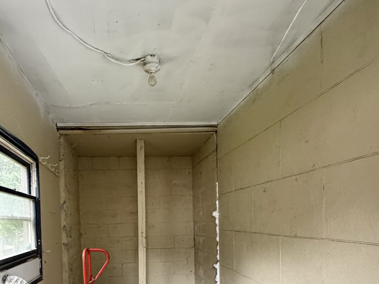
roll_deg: +2.0
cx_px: 144
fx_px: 274
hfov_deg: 68.4
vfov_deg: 51.1
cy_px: 231
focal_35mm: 25
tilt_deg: -1.2
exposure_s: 1/70
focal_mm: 2.22
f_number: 2.2
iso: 320
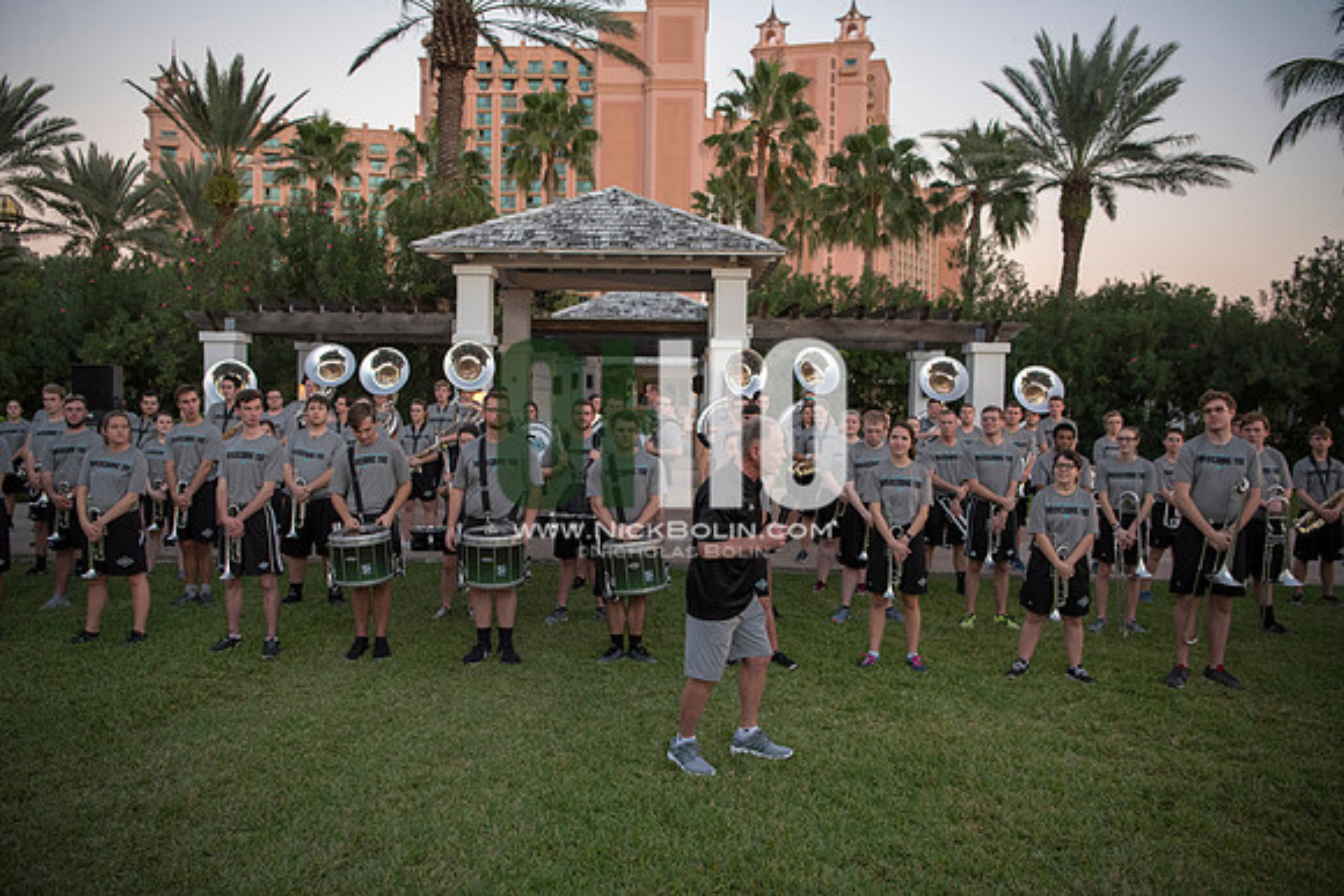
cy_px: 448
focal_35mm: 28
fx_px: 1046
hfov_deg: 65.5
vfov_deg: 46.4
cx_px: 672
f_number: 3.2
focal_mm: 28
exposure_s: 1/800
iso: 2000
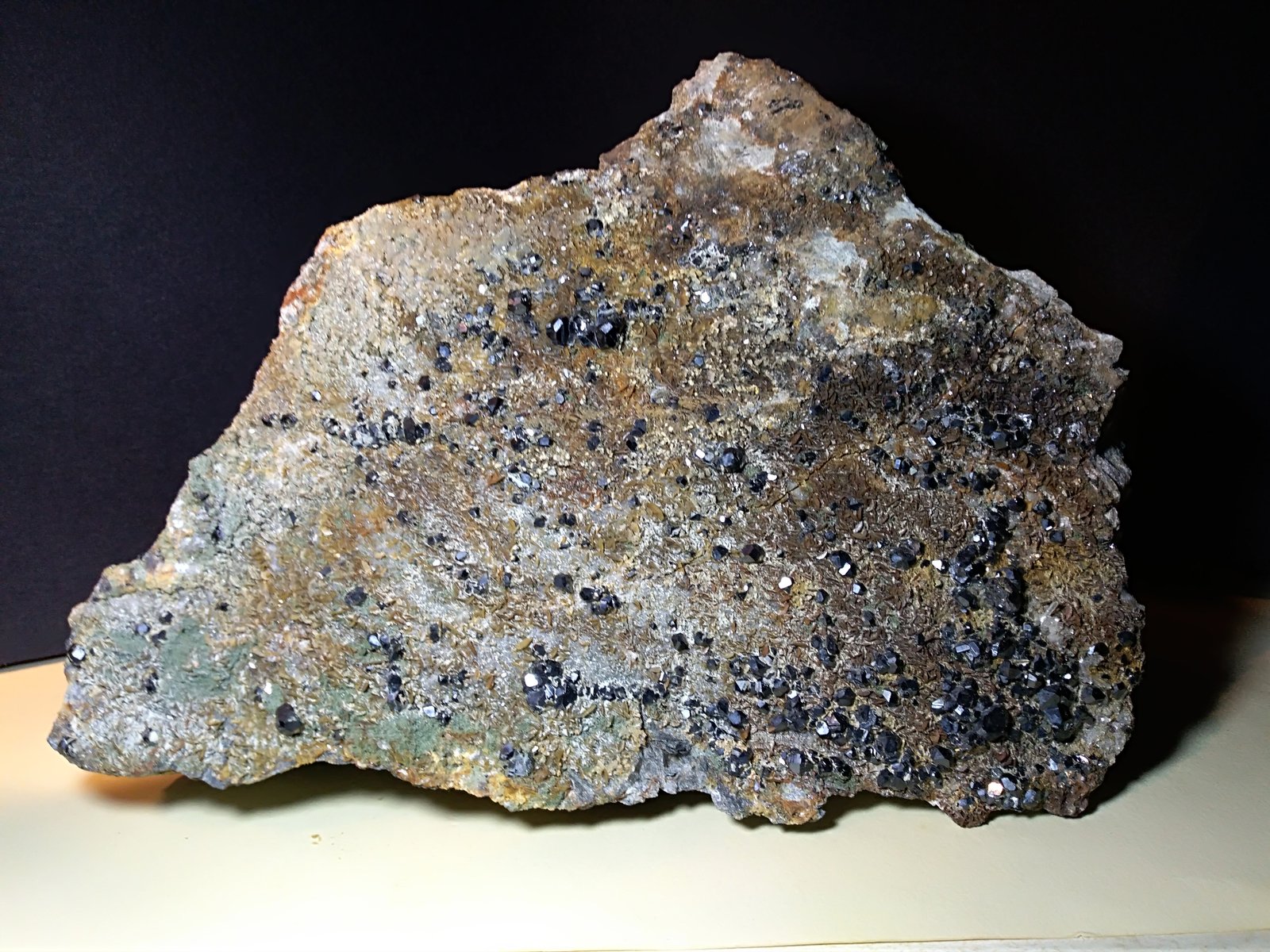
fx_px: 954
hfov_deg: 67.3
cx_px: 635
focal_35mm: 26
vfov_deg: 53.1
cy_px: 476
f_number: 2
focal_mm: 3.54
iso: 220
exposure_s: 1/33.3
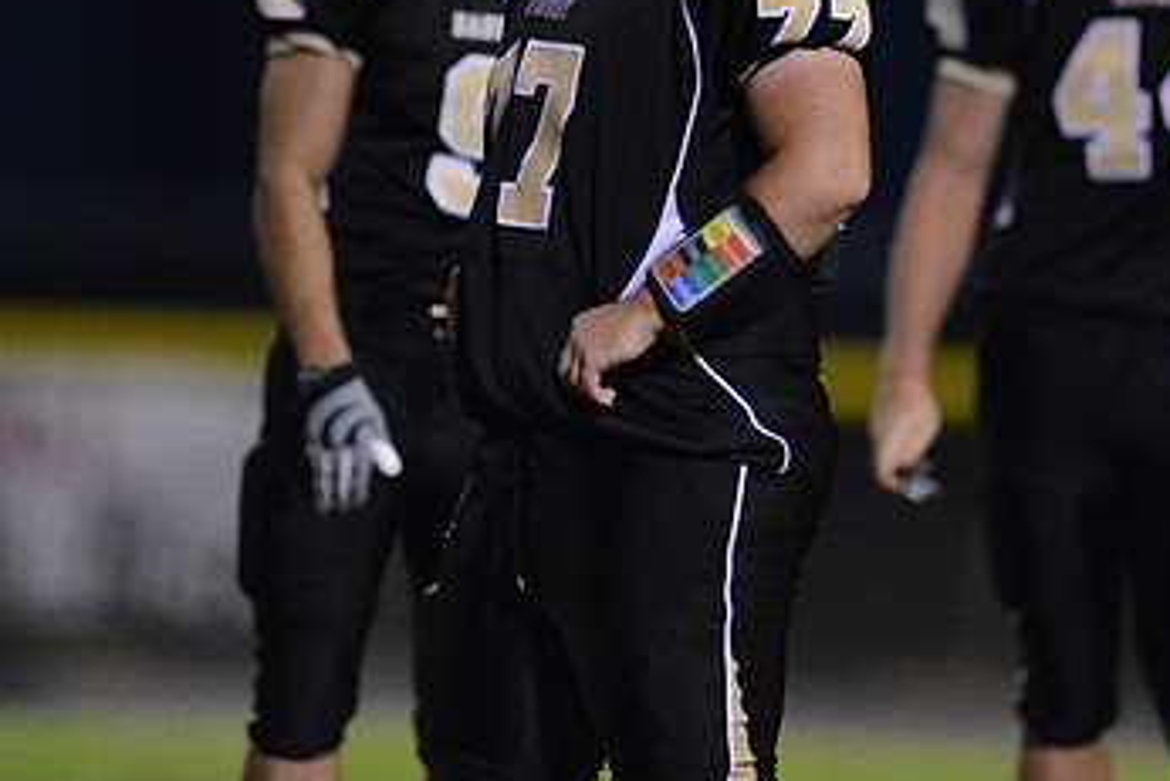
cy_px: 228
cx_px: 575
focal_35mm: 671
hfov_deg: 3.1
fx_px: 21815
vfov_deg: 2.1
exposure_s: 1/800
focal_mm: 400
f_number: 2.8
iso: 12800
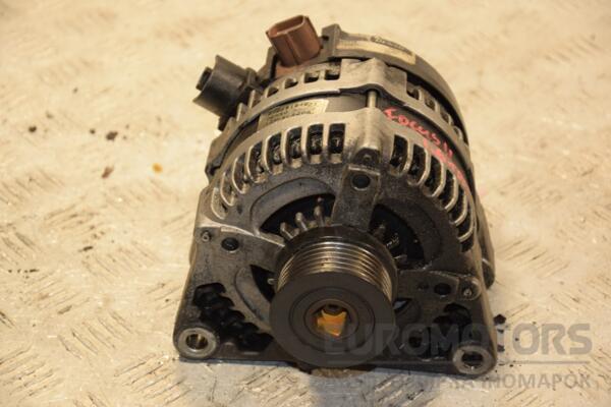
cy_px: 204
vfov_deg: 12.2
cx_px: 306
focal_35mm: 112
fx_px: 1909
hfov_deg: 18.2
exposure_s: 1/125
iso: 800
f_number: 5.3
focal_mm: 75
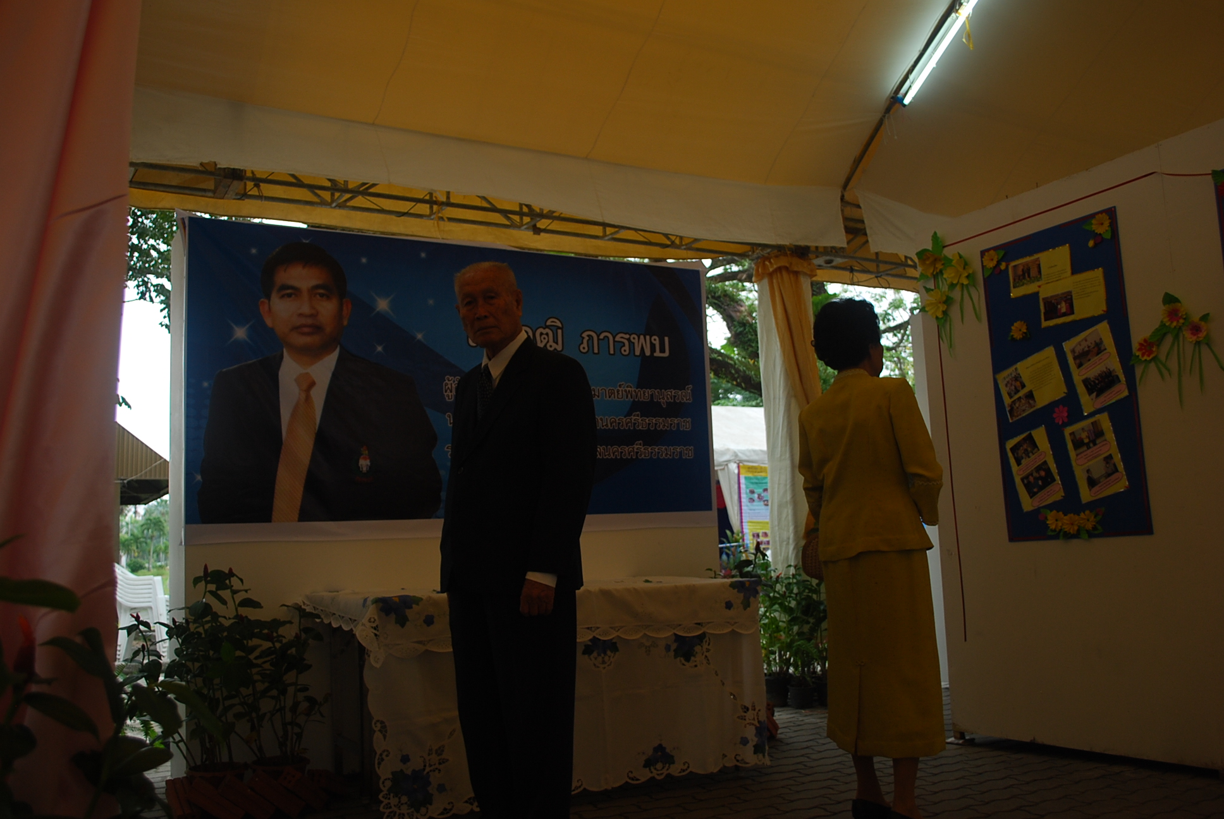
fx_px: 1021
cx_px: 612
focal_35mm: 30
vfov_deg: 43.7
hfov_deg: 61.9
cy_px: 410
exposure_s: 1/100
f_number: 4.5
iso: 200
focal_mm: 20
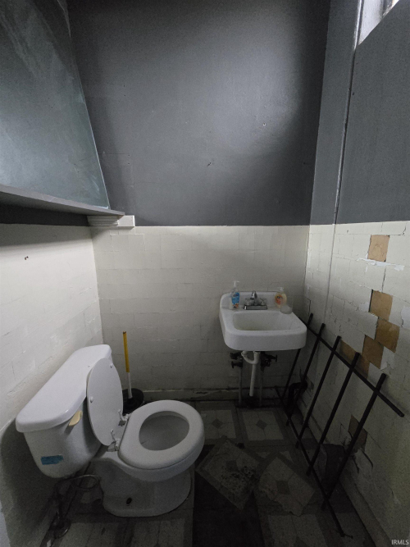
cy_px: 274
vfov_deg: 106.2
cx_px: 205
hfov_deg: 89.9
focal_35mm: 13
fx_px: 205
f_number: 2.2
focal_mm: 2.2
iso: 1600
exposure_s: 1/60
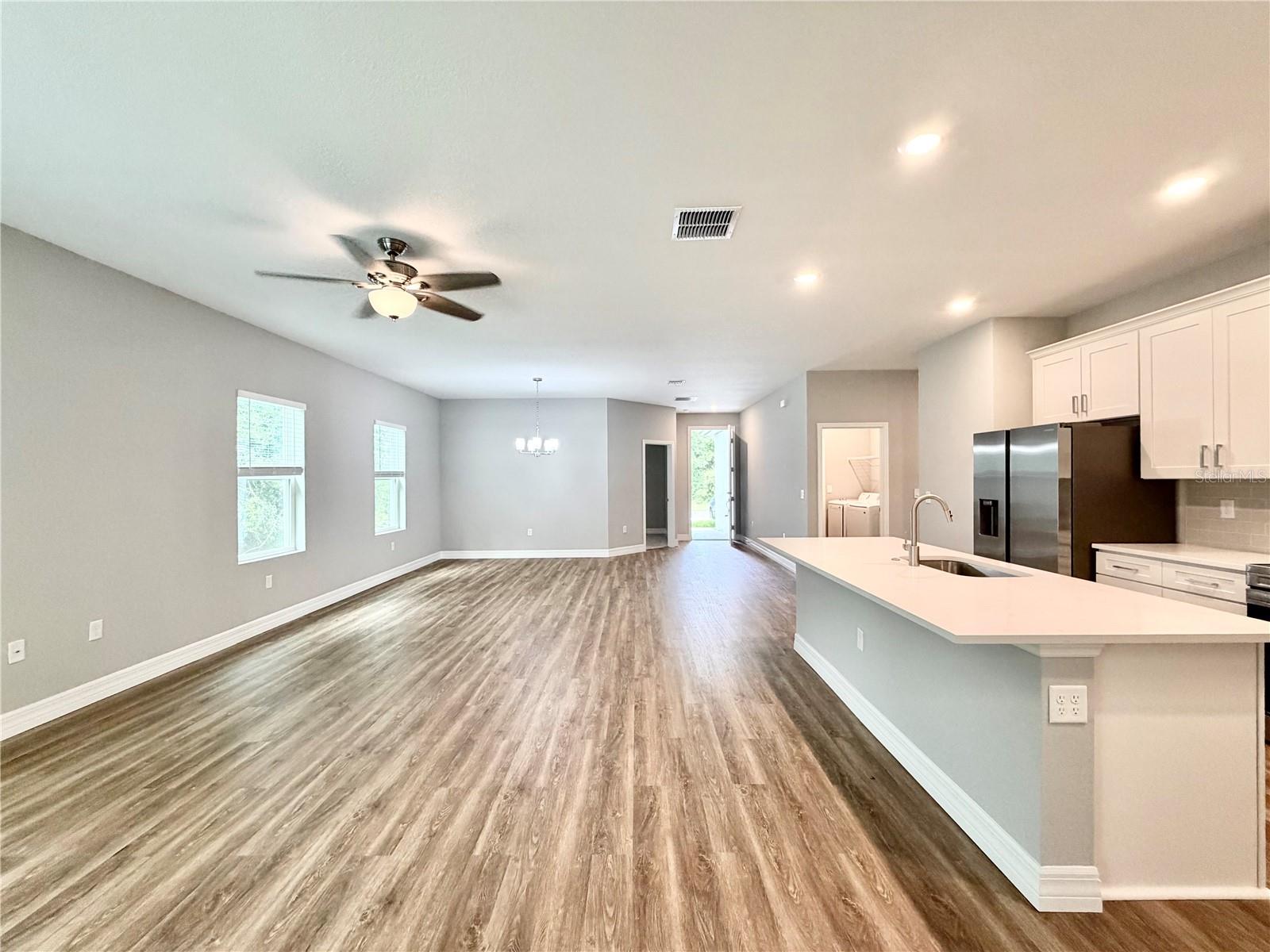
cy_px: 476
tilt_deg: +0.0
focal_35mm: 14
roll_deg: +0.4
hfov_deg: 102.1
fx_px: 514
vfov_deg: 85.7
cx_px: 635
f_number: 2.2
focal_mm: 2.22
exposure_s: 1/120
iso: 320
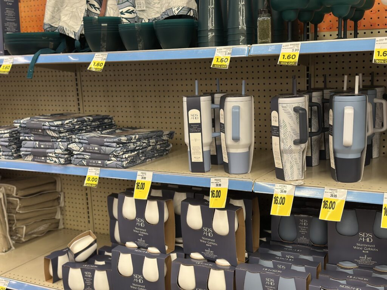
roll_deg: +2.8
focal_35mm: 48
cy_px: 145
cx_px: 194
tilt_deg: -10.3
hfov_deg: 39.7
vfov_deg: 30.3
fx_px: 537
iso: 200
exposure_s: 1/60
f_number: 1.78
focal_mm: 6.86
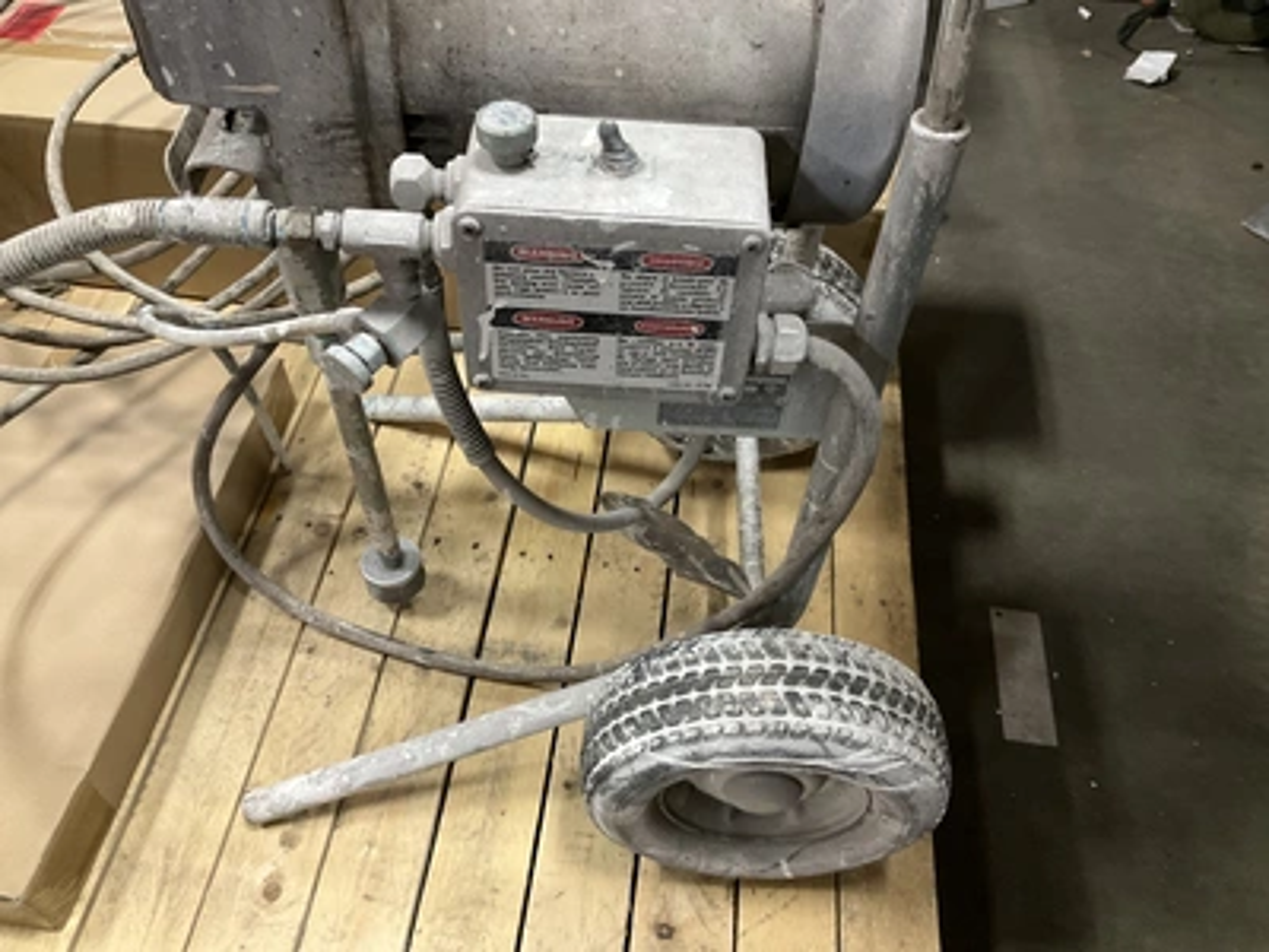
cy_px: 476
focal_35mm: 29
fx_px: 1063
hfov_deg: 61.7
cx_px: 634
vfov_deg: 48.2
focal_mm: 3
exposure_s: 1/40
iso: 200
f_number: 1.8
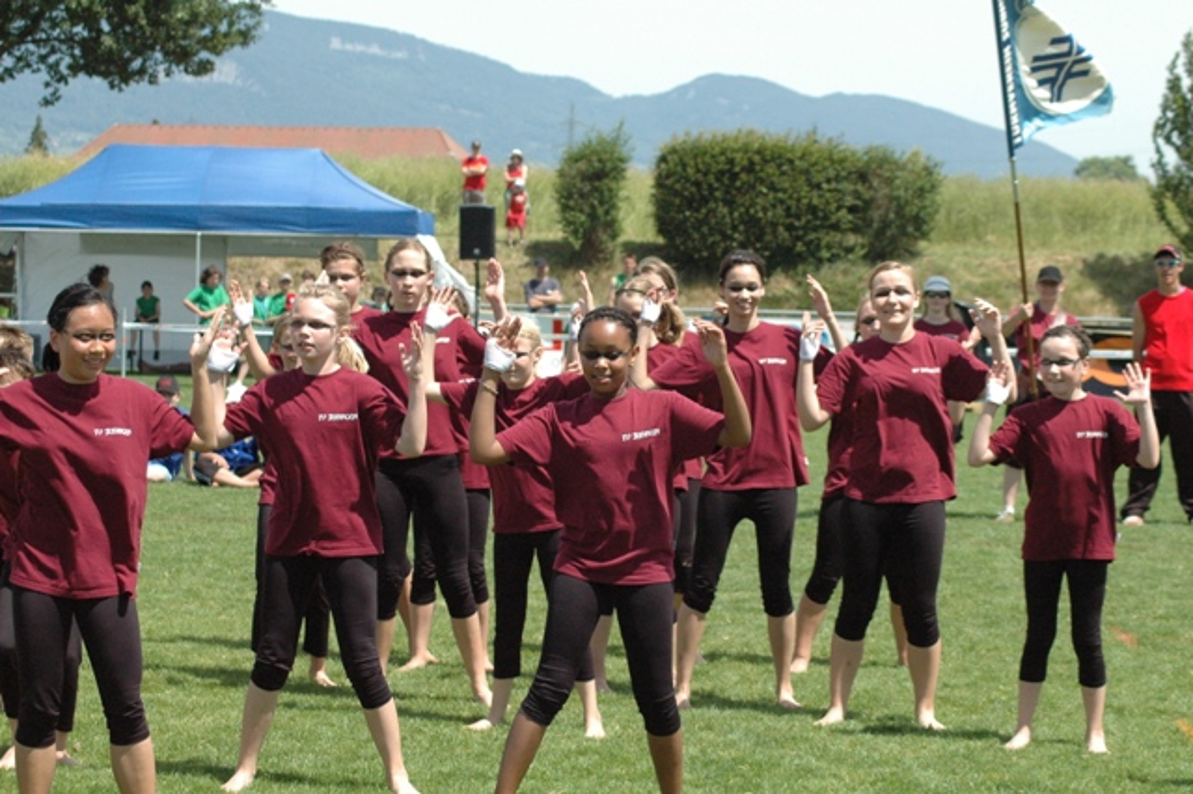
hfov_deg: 19.5
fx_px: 3478
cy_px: 397
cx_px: 596
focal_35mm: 105
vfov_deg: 13.0
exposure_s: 1/2000
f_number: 7.1
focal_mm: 70
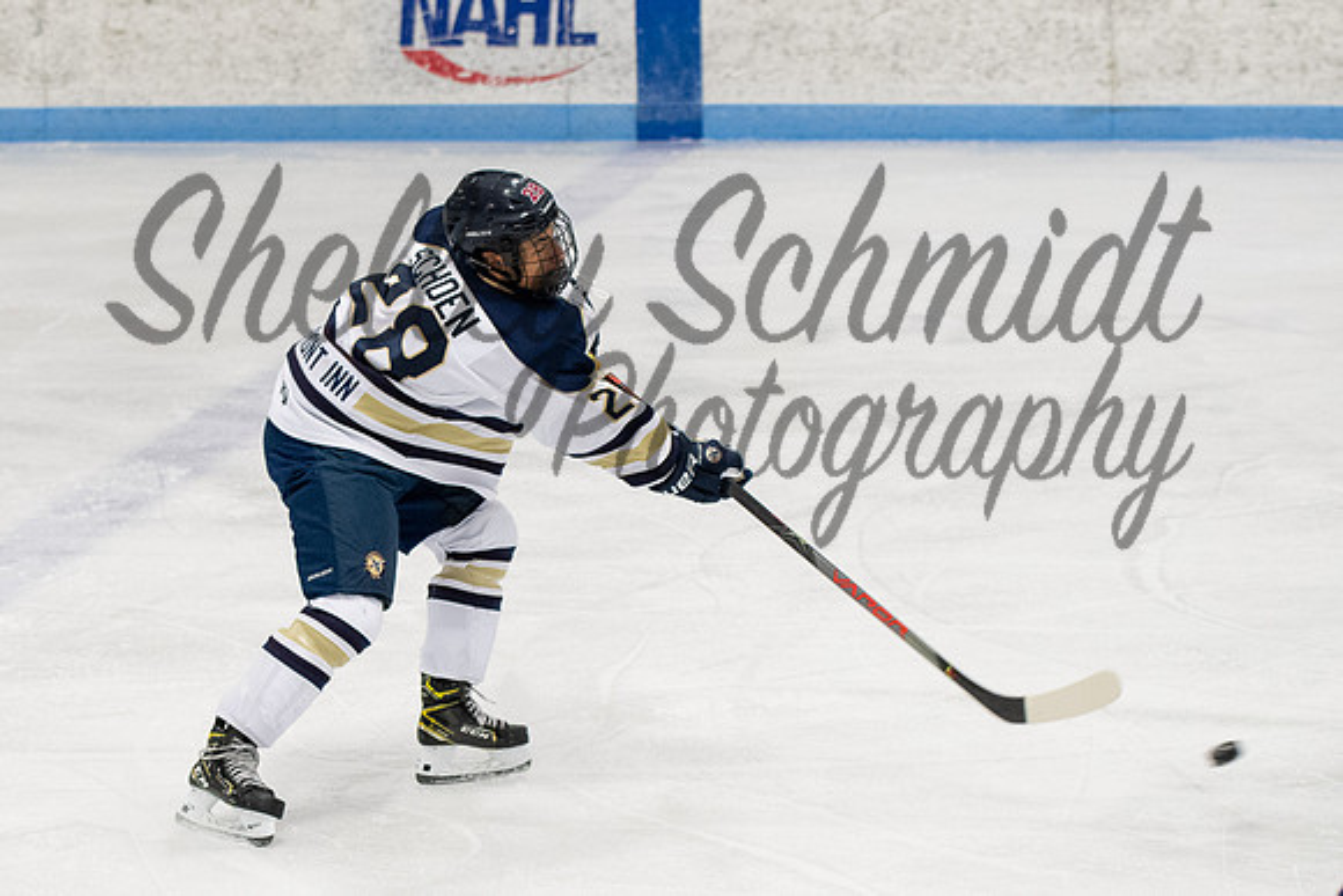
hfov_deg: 13.4
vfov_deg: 9.0
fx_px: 5709
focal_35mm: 153
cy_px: 528
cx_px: 440
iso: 2000
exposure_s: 1/800
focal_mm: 70
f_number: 3.2
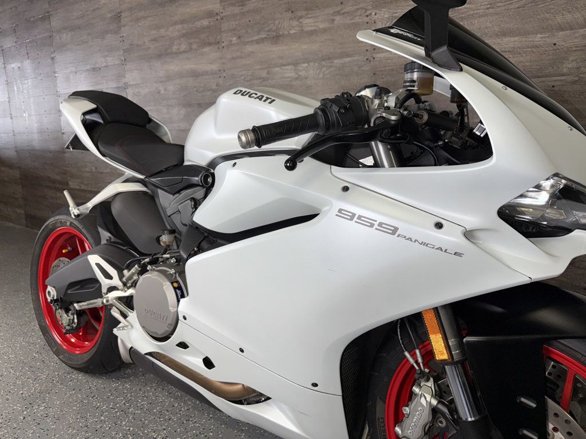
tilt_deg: -11.3
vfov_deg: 56.8
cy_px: 220
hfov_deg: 71.6
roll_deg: +0.8
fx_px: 406
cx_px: 293
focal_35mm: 24
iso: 50
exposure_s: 1/63
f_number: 1.78
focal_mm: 6.76
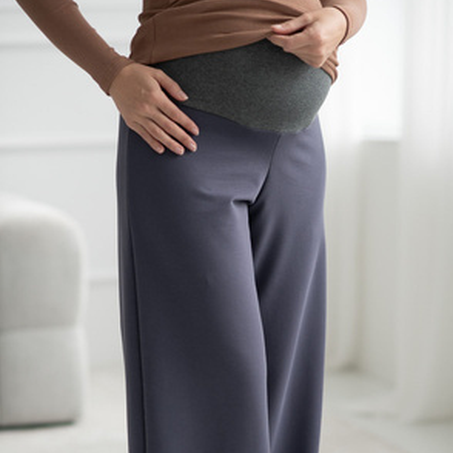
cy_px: 362
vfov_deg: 14.1
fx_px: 1821
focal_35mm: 123
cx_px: 232
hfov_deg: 14.2
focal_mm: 85
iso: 200
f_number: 2.5
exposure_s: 1/320
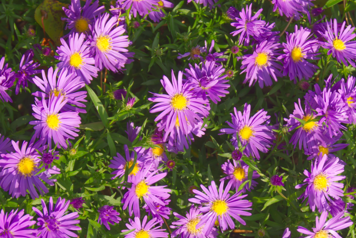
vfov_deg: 10.7
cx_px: 220
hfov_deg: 16.0
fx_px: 1264
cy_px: 158
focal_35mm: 128
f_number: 10
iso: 100
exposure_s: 1/100
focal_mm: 55
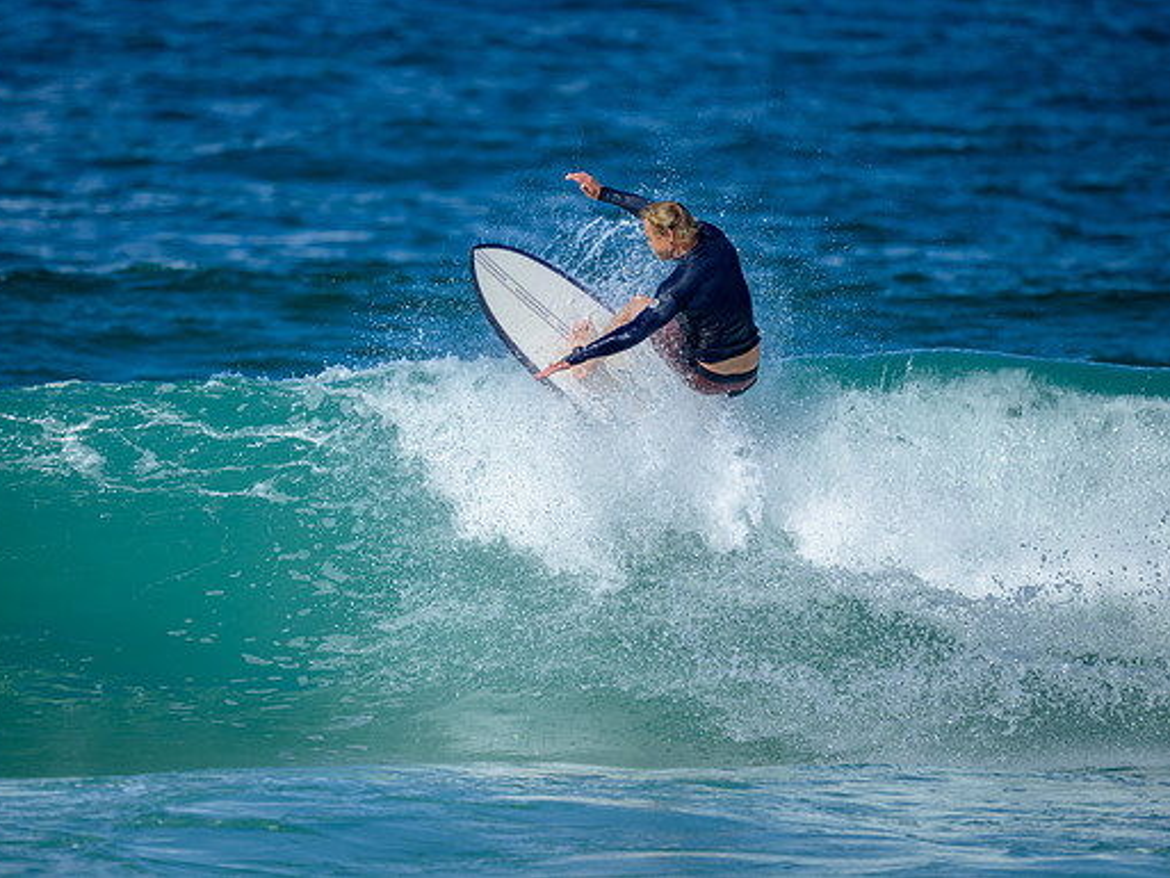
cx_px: 554
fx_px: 29412
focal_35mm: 870
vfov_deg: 1.7
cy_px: 439
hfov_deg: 2.3
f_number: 6.3
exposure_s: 1/2500
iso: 320
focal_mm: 800
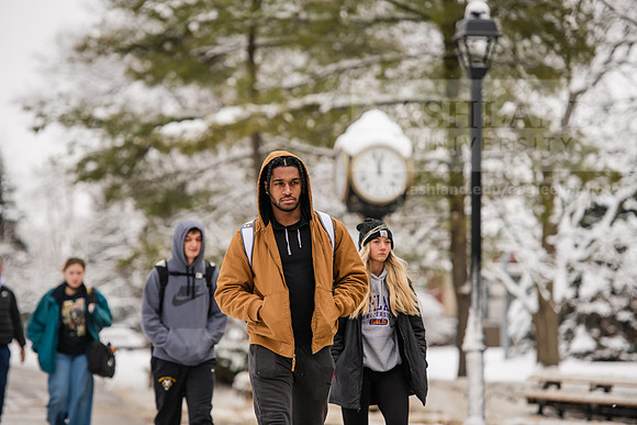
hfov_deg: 12.4
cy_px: 212
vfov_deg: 8.3
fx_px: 2920
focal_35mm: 165
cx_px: 318
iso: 160
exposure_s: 1/500
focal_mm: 165
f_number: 3.2
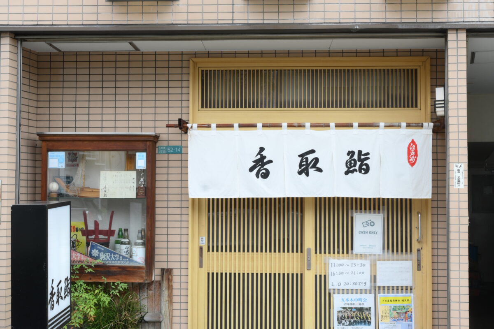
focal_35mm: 32
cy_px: 164
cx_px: 247
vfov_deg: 41.1
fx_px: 439
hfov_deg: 58.7
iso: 200
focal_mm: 32
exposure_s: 1/125
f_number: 7.1
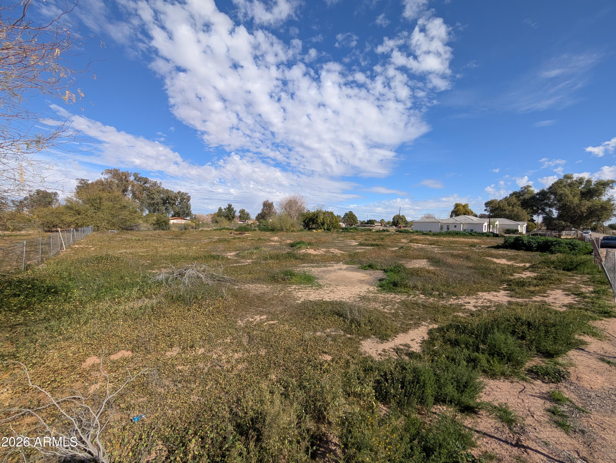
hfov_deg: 110.5
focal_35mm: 12
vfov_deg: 94.6
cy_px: 232
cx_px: 308
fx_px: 214
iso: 52
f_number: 1.7
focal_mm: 2.02
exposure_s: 1/2660
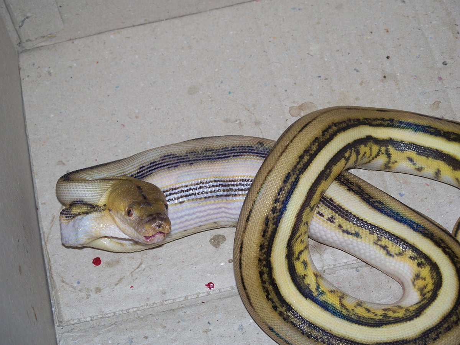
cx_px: 230
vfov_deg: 18.0
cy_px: 172
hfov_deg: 23.8
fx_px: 1090
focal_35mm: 82
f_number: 3.6
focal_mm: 17.3
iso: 80
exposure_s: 1/125
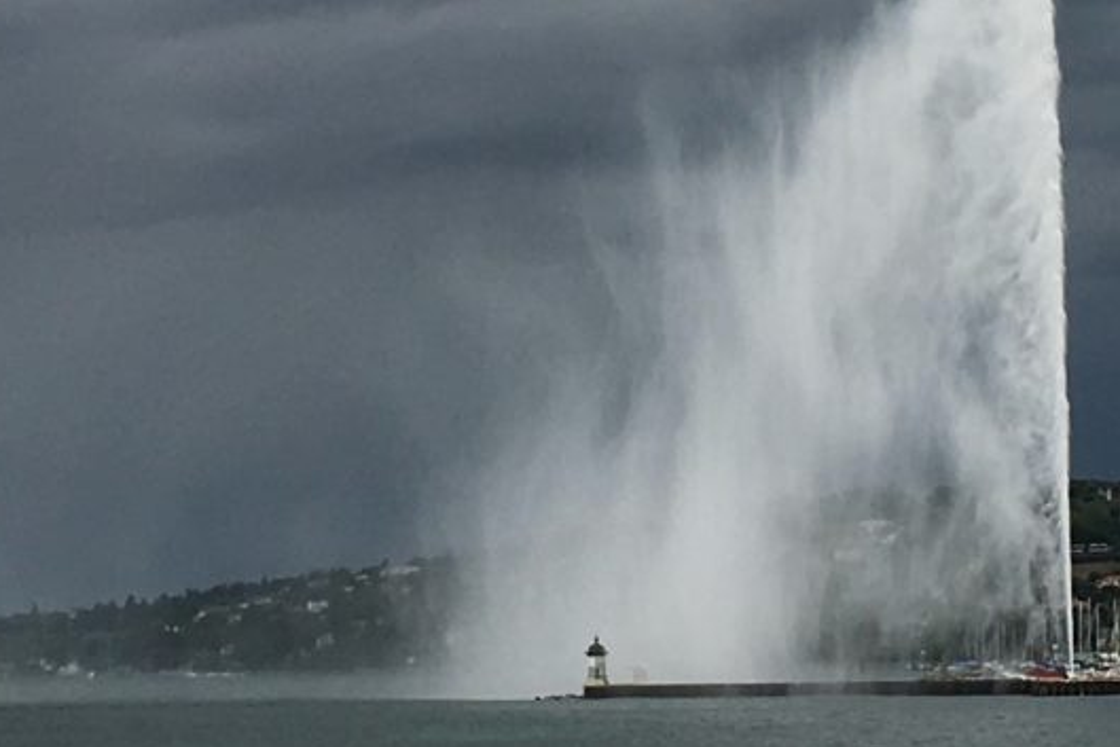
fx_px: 4543
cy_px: -4
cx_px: 582
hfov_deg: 14.1
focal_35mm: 146
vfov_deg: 9.3
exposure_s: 1/409
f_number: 2.2
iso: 25
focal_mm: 4.15
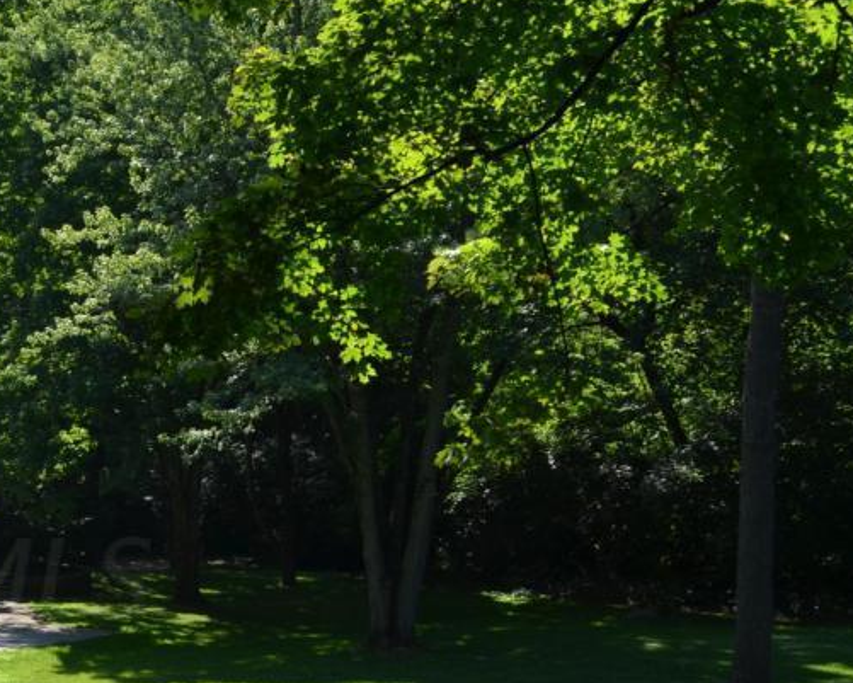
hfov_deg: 23.2
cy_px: 579
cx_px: -45
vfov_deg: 19.4
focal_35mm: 78
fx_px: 1970
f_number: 8
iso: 200
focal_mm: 24
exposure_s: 1/250
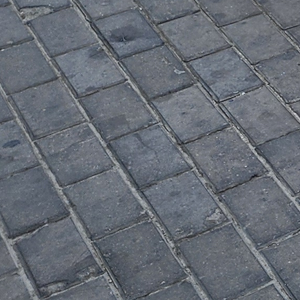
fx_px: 1402
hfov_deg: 9.8
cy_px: -160
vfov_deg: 11.7
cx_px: 859
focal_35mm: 143
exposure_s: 1/626
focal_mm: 6.4
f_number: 1.8
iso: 12
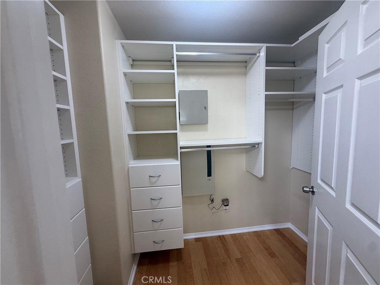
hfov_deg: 102.1
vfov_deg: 85.7
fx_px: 154
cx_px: 190
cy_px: 142
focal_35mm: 14
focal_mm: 2.22
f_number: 2.2
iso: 100
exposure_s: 1/99
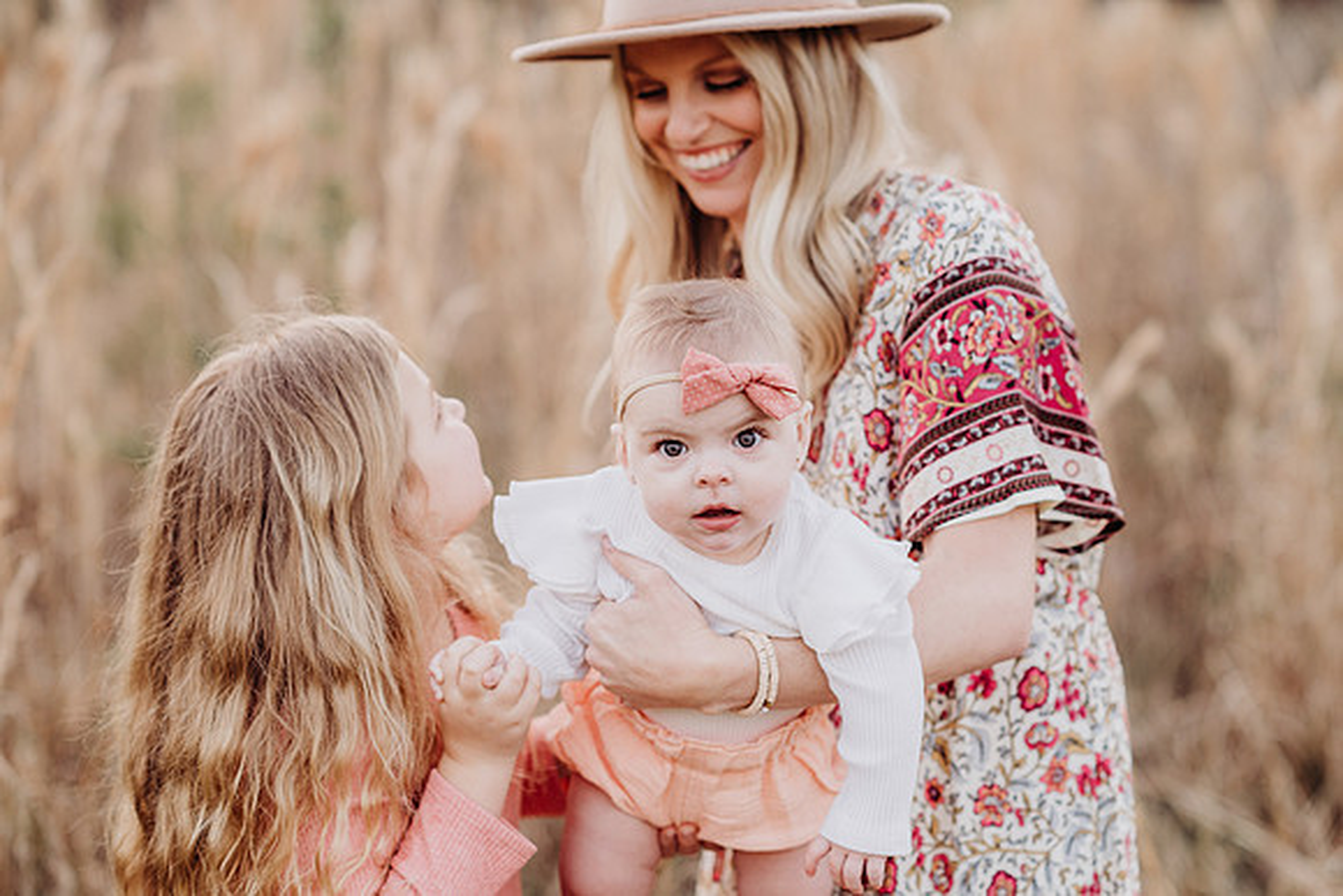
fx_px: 3172
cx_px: 672
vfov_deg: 16.1
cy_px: 448
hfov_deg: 23.9
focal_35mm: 85
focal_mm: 85
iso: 320
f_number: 2.5
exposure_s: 1/320
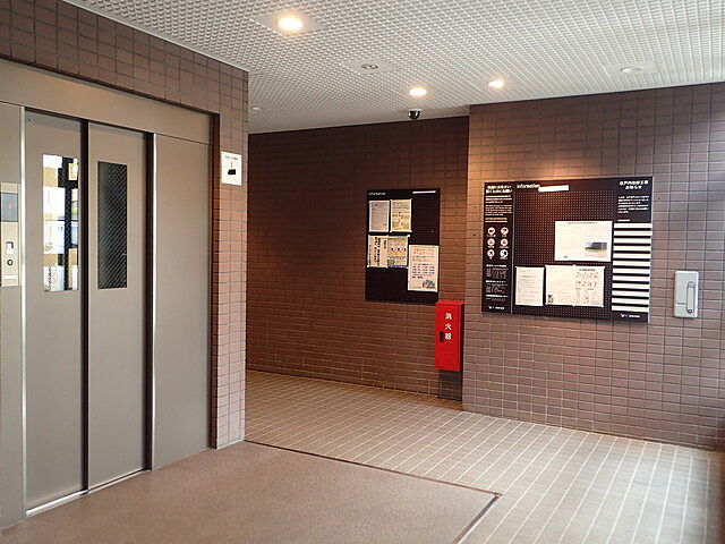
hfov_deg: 60.0
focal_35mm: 30
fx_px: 628
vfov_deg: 46.8
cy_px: 272
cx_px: 362
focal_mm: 5.5
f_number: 2.3
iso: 160
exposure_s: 1/30
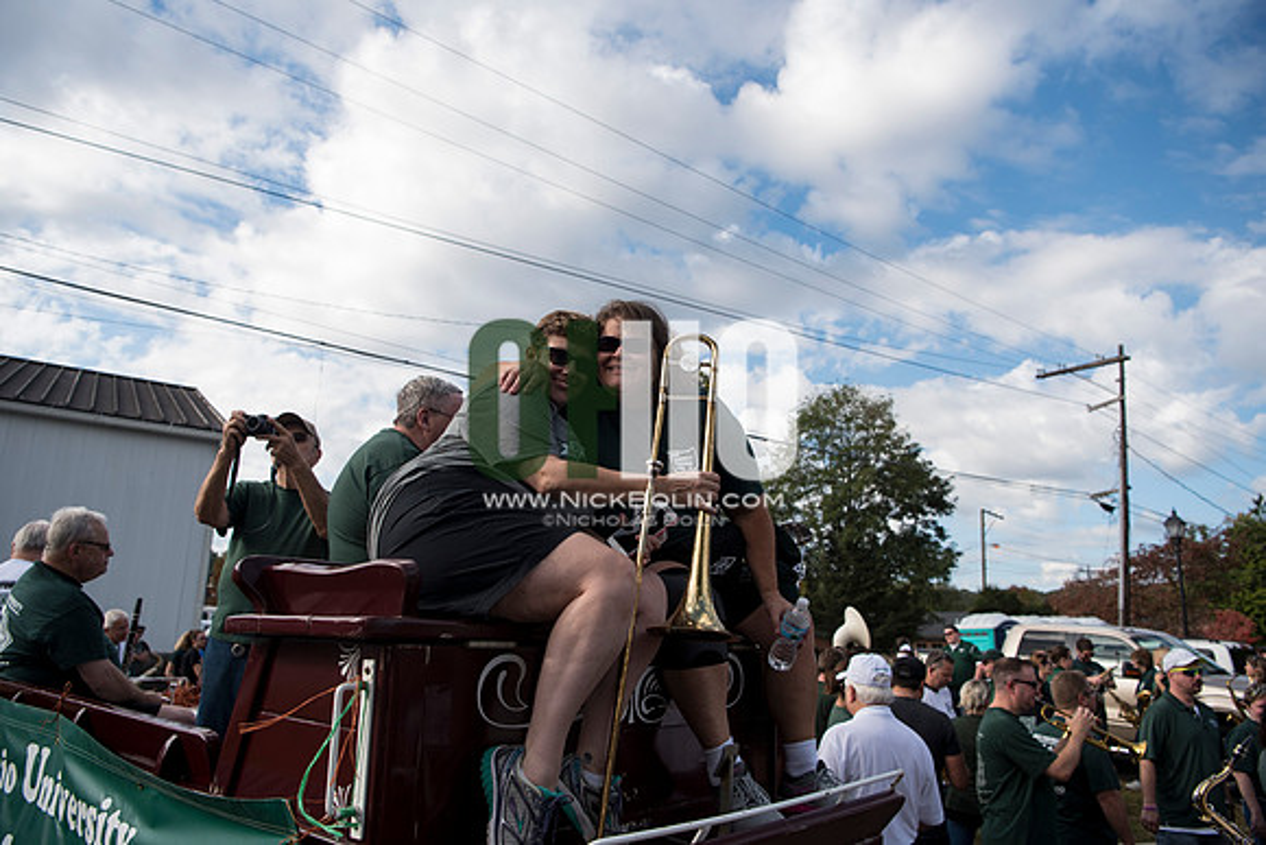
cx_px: 633
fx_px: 844
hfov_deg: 73.7
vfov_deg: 53.2
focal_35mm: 24
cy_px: 422
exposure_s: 1/1250
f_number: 4.5
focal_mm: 24
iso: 250
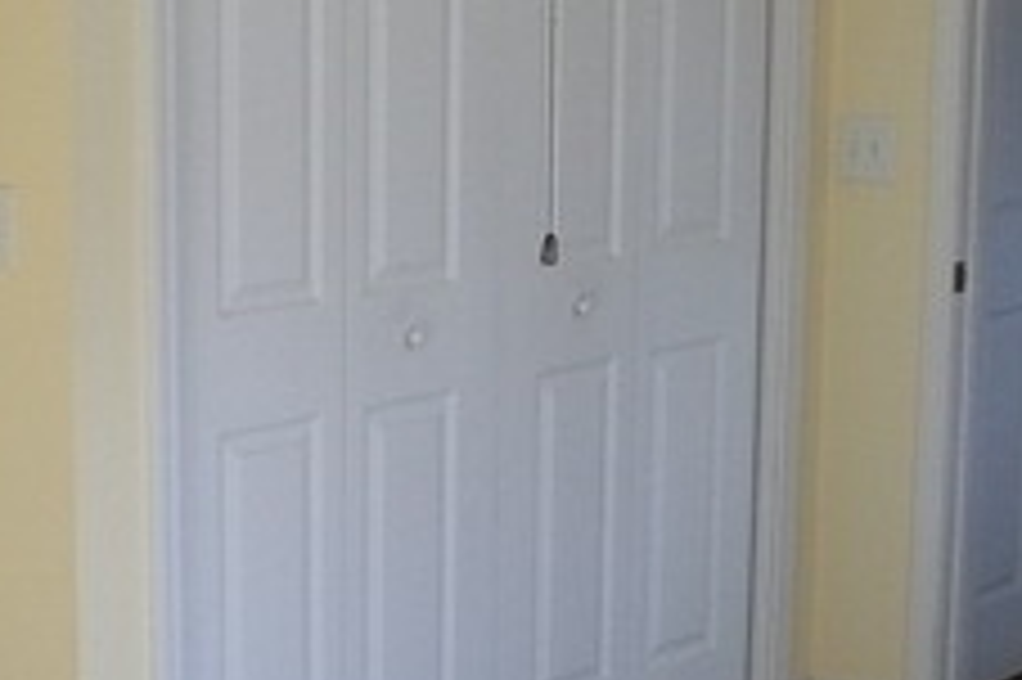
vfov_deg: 14.5
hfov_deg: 21.7
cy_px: 423
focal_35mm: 94
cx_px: 428
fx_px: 2667
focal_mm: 5.7
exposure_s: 1/60
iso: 80
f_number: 2.9
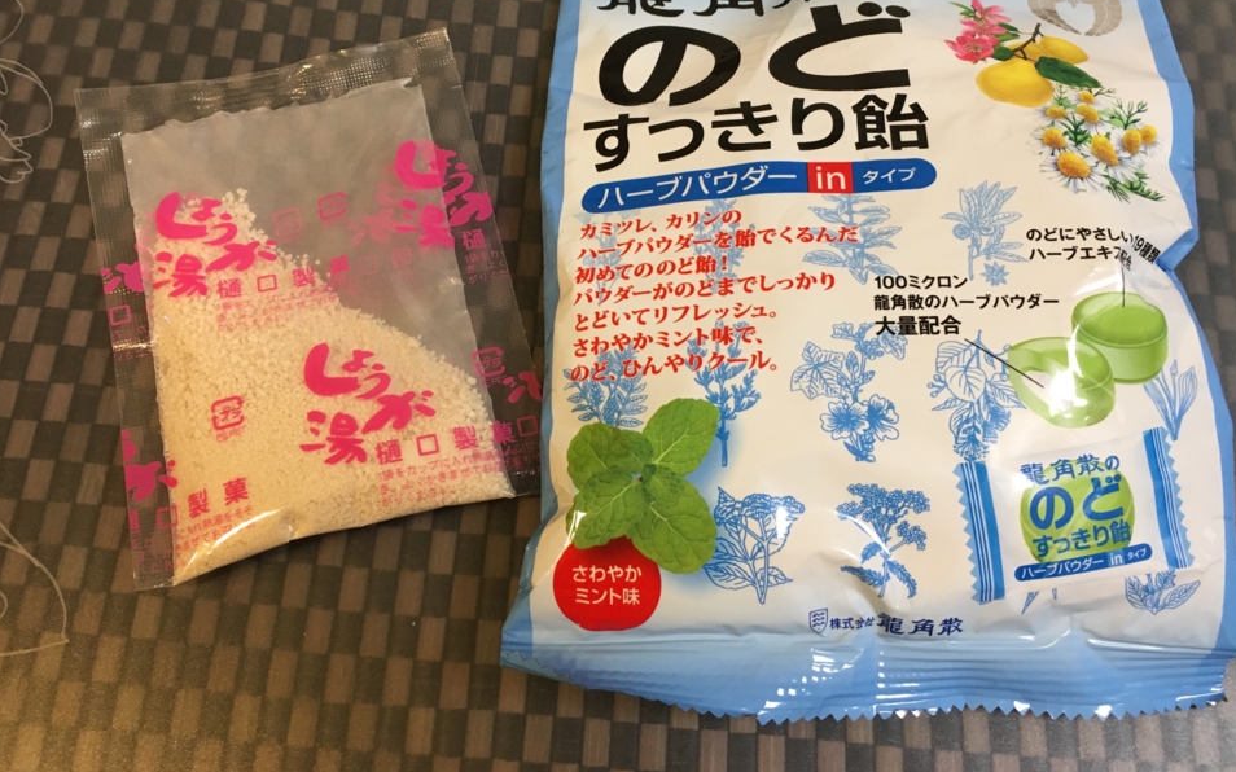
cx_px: 641
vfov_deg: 38.1
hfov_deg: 58.1
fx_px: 1111
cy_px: 295
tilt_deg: -67.3
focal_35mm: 33
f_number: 2.2
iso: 100
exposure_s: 1/30
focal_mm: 4.15
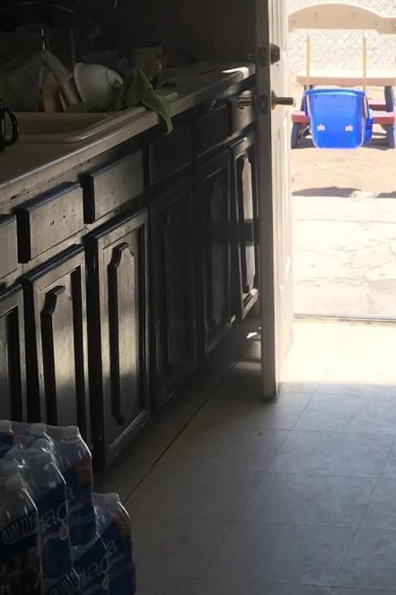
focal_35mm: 88
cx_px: 438
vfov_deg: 22.8
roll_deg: -0.8
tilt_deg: -9.0
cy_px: 119
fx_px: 1453
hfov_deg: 15.1
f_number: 1.8
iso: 20
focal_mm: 3.99
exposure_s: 1/447
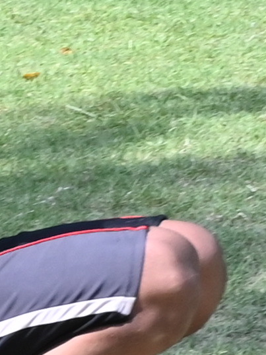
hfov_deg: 3.0
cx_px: 1368
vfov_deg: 4.2
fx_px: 4742
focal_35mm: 463
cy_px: -577
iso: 500
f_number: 8
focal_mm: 43
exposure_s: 1/400
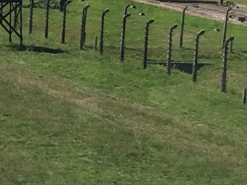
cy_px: 11
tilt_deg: -2.0
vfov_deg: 7.5
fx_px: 1406
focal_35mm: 197
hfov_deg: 10.0
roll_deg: -1.9
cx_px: 24
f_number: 2.2
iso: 32
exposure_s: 1/2283
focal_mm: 4.15
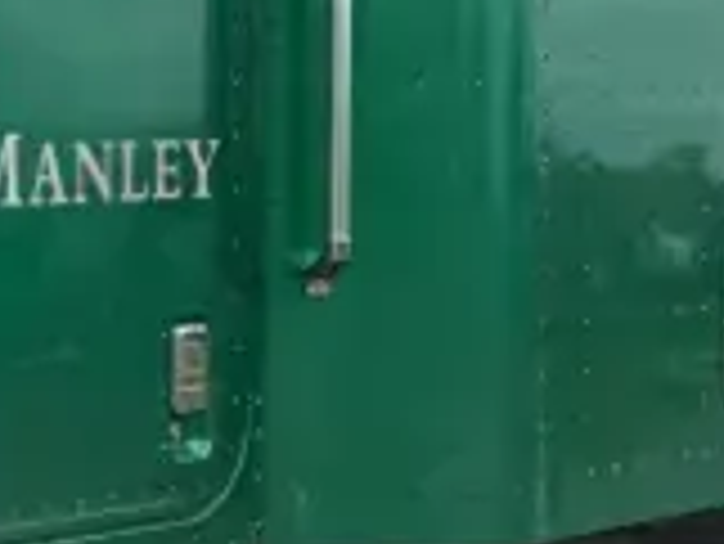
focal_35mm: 155
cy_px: 319
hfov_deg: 12.1
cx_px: -382
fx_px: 3244
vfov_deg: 9.6
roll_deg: -0.4
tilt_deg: -5.1
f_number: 1.5
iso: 50
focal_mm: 5.7
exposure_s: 1/1412
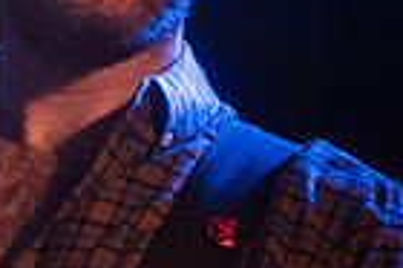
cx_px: 86
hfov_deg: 4.1
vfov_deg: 2.7
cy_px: 57
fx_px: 5635
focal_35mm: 504
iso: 2500
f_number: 3.2
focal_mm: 110
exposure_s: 1/80
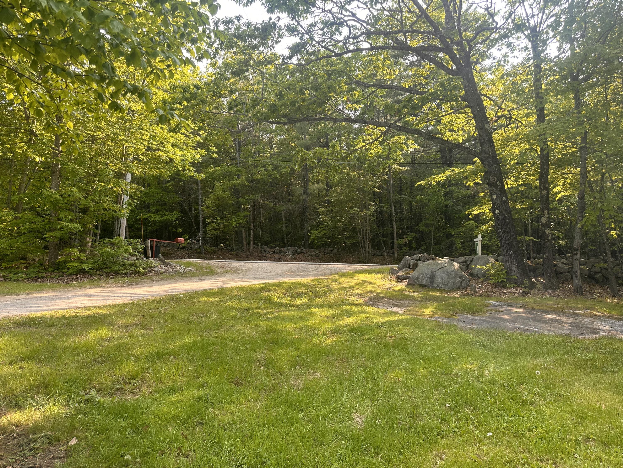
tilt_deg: +5.6
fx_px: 432
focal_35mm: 24
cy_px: 234
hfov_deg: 71.6
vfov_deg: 56.8
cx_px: 312
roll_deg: +0.0
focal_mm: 6.86
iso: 80
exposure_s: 1/433
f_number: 1.78
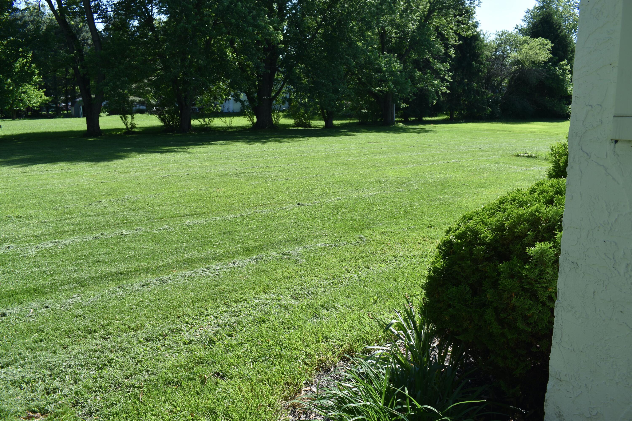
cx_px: 316
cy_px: 210
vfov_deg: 43.6
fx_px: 527
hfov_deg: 61.9
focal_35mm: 30
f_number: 8
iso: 100
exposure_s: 1/160
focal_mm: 20
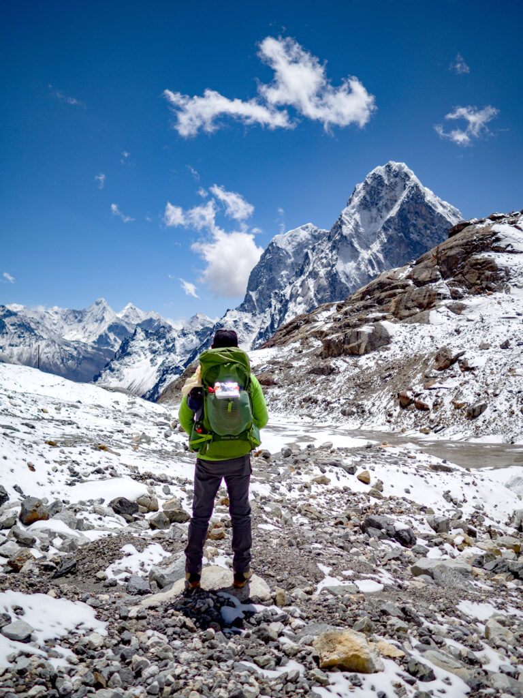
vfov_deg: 54.0
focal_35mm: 34
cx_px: 262
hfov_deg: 41.8
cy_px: 349
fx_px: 685
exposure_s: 1/16000
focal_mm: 17
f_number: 1.8
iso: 200
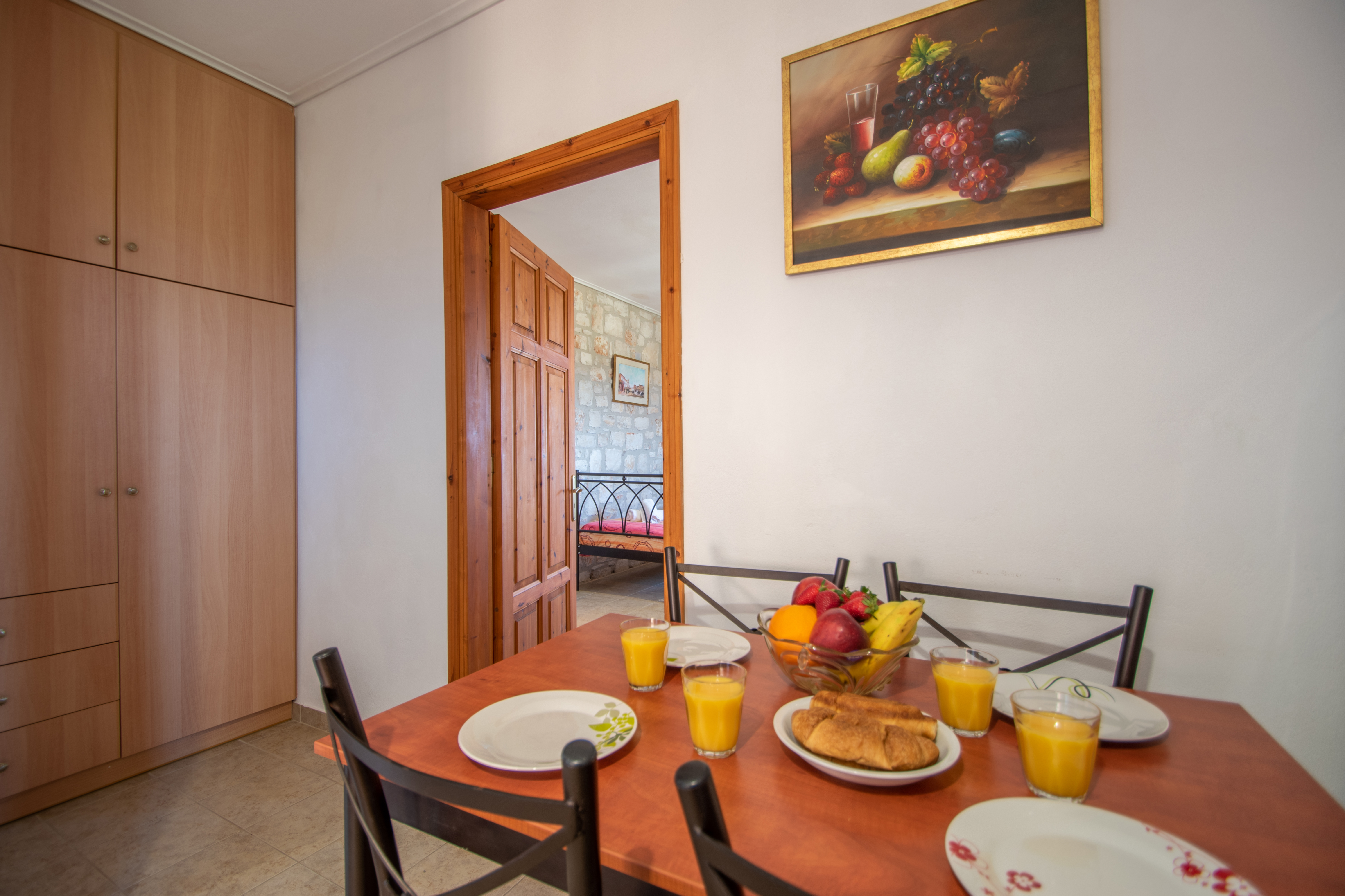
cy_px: 448
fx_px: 560
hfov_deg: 100.4
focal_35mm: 15
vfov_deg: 77.3
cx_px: 672
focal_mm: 10
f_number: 4
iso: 100
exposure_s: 1/4
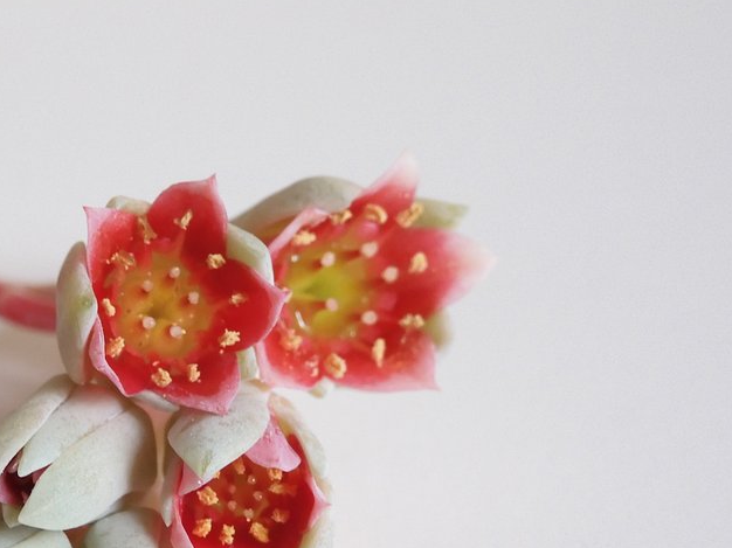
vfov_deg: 11.7
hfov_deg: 15.6
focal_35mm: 126
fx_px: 2663
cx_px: 163
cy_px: 401
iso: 400
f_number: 4.5
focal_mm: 13.7
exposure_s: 1/60
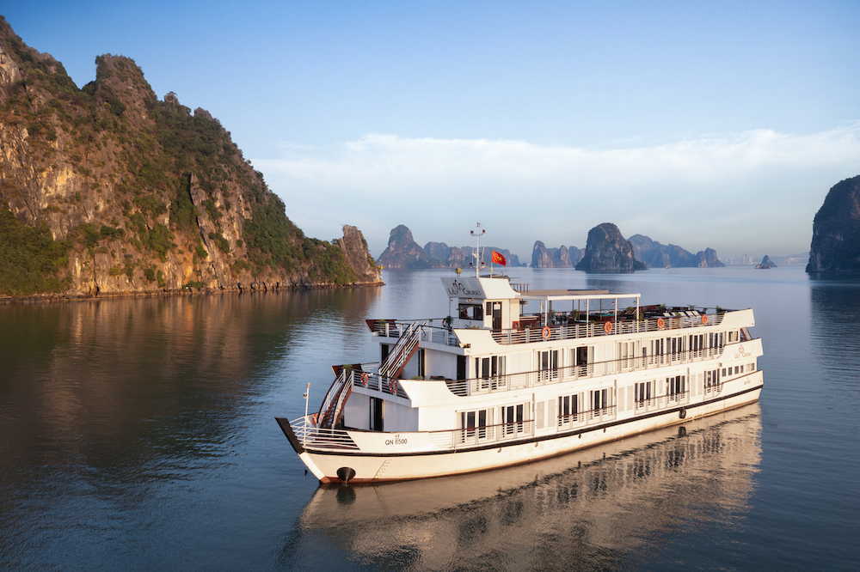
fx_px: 669
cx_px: 430
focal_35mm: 28
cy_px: 286
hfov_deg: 65.5
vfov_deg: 46.4
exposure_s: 1/100
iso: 400
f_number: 6.3
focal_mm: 10.26
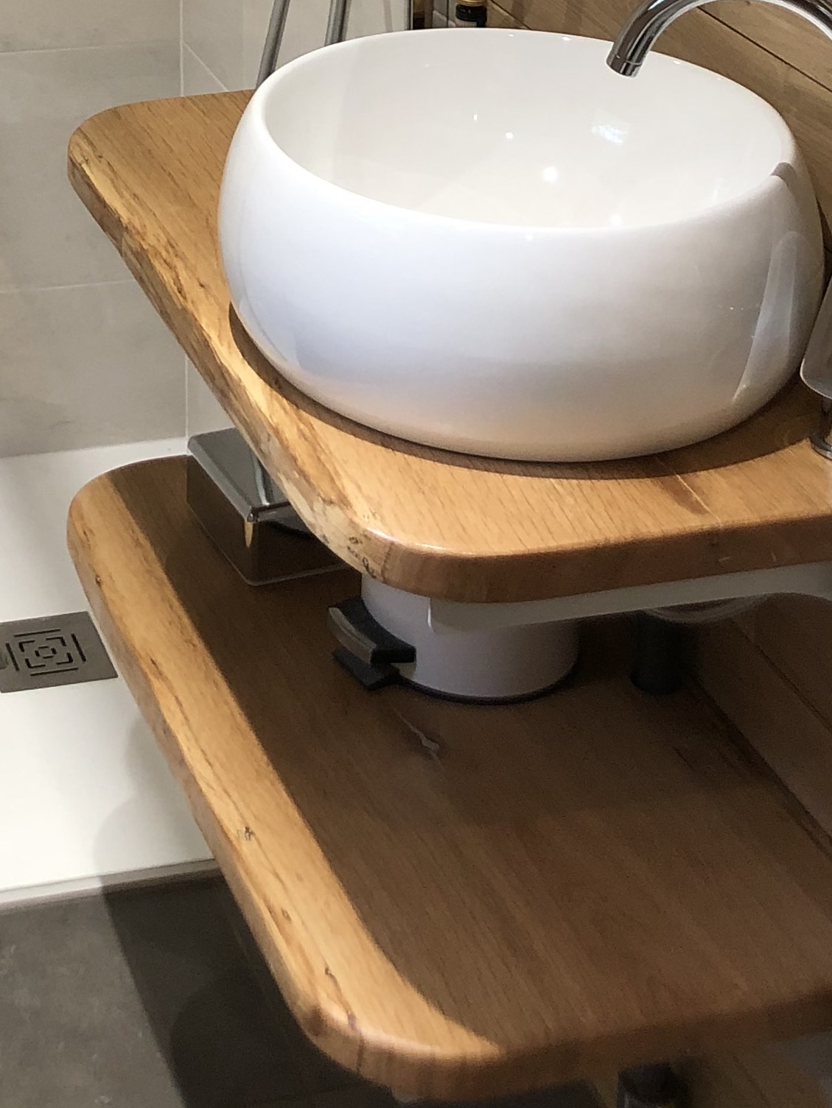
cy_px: -364
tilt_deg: -9.6
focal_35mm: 75
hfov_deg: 19.1
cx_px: -5
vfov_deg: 22.9
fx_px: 2403
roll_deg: +0.2
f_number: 1.8
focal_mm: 4
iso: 40
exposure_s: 1/20
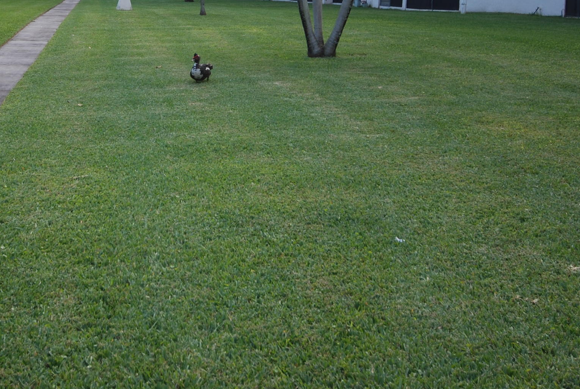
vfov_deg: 22.6
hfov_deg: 33.5
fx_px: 952
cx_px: 186
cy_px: 48
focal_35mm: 59
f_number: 5.6
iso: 100
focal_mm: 20
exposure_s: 1/125
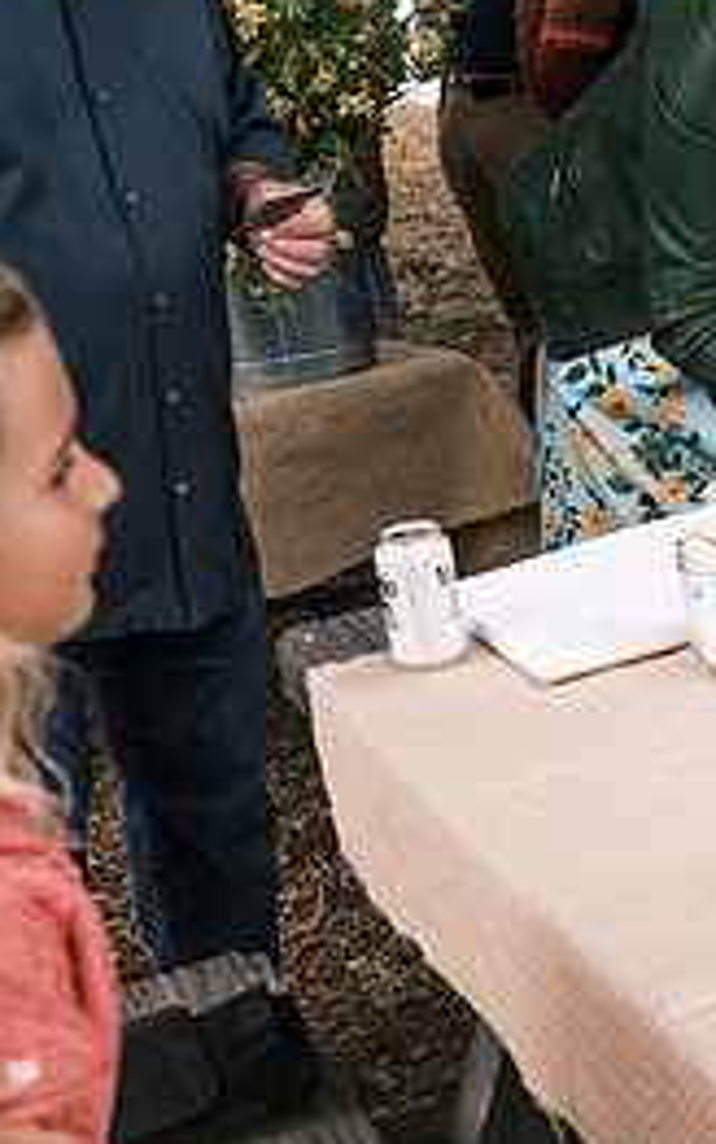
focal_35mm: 61
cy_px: 648
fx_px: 1902
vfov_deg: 33.4
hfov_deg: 20.1
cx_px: 834
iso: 500
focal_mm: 18
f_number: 2.8
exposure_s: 1/250
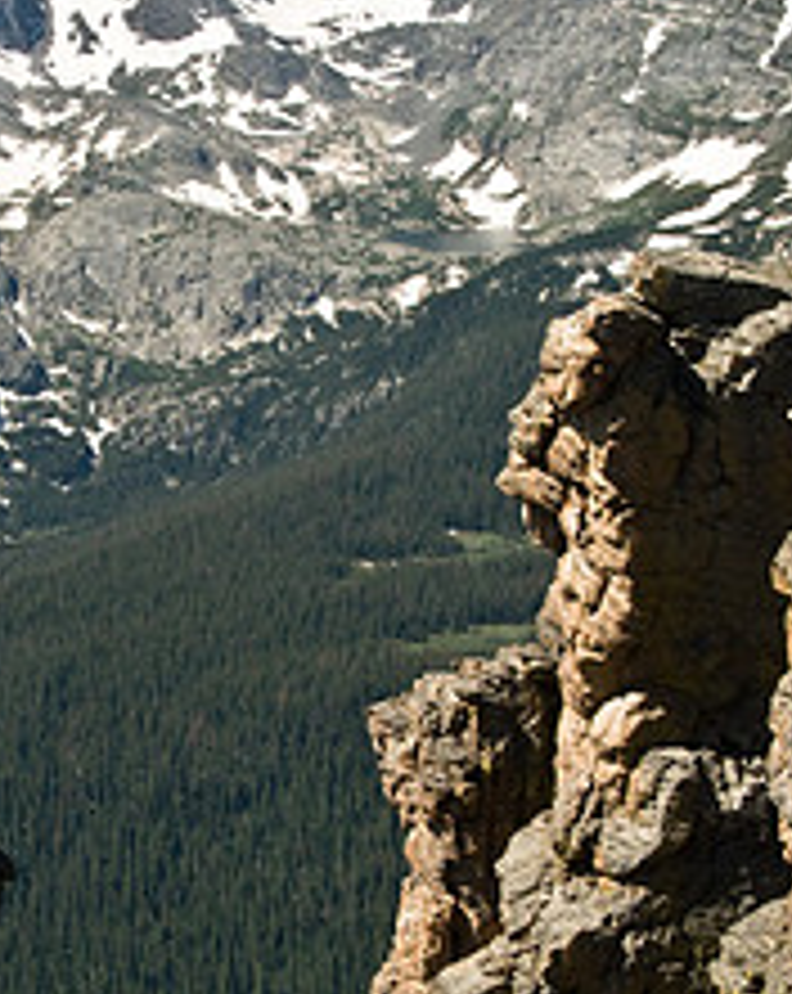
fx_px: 2703
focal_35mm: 92
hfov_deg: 16.5
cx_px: 137
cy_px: 499
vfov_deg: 20.8
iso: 200
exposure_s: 1/15
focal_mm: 32
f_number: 25
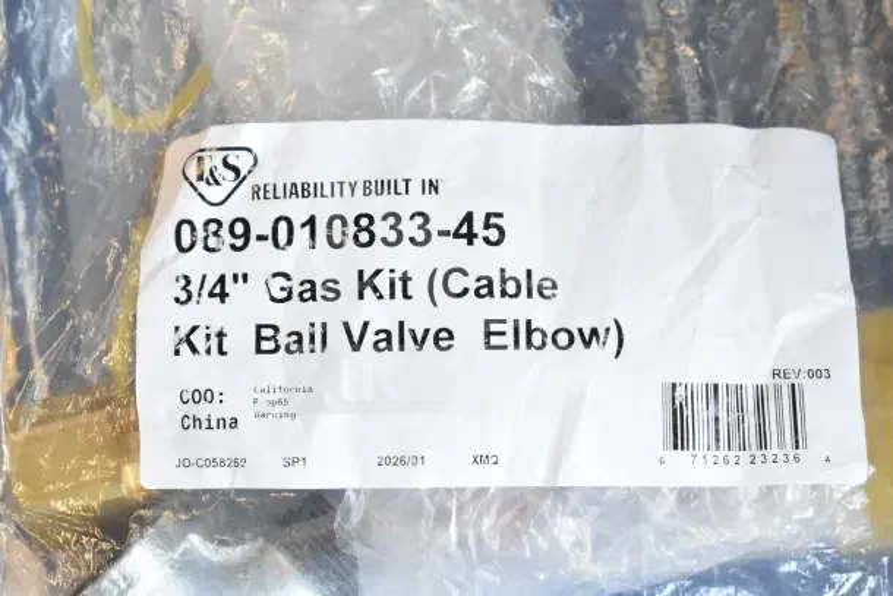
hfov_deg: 24.6
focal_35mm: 82
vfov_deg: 16.6
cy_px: 298
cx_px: 446
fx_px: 2047
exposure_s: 1/100
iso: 2800
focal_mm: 55
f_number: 5.6
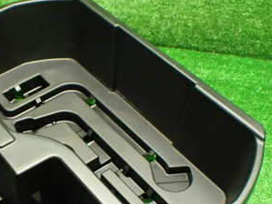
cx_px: 31
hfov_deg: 29.9
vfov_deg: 23.2
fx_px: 488
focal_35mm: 62
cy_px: 171
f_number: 2.3
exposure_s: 1/50
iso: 800
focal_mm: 5.4
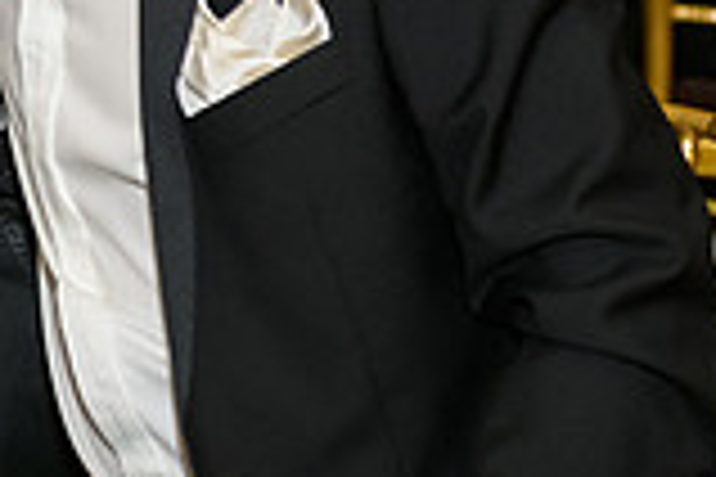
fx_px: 4216
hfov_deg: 9.5
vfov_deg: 6.4
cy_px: -205
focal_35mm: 212
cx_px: -189
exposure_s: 1/125
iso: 1600
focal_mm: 58
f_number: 3.2
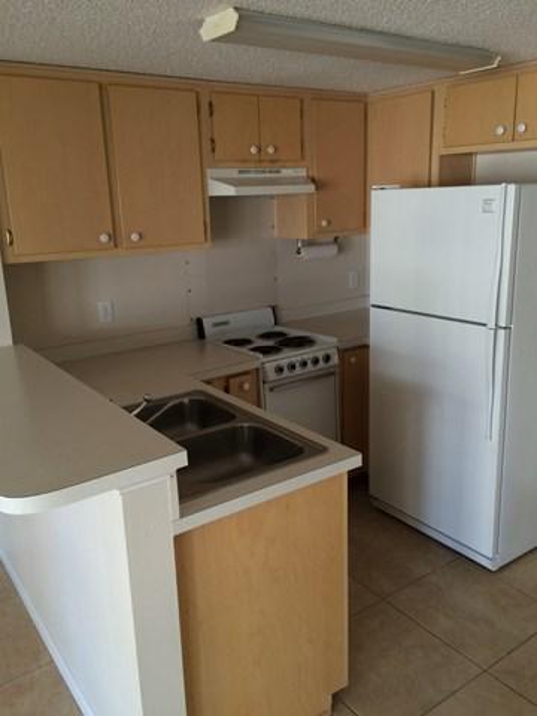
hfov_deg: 48.2
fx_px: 600
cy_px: 358
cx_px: 268
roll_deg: +1.8
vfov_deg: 61.7
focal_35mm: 29
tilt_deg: -15.5
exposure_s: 1/30
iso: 100
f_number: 2.2
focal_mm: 4.15
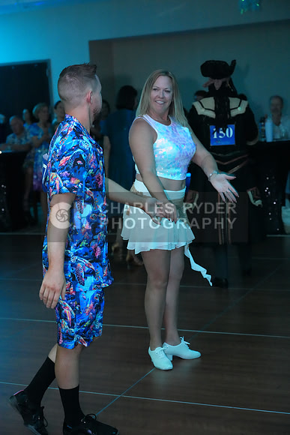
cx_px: 145
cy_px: 218
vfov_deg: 32.4
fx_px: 749
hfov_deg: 21.9
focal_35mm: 62
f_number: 4
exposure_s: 1/250
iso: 12800
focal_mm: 62
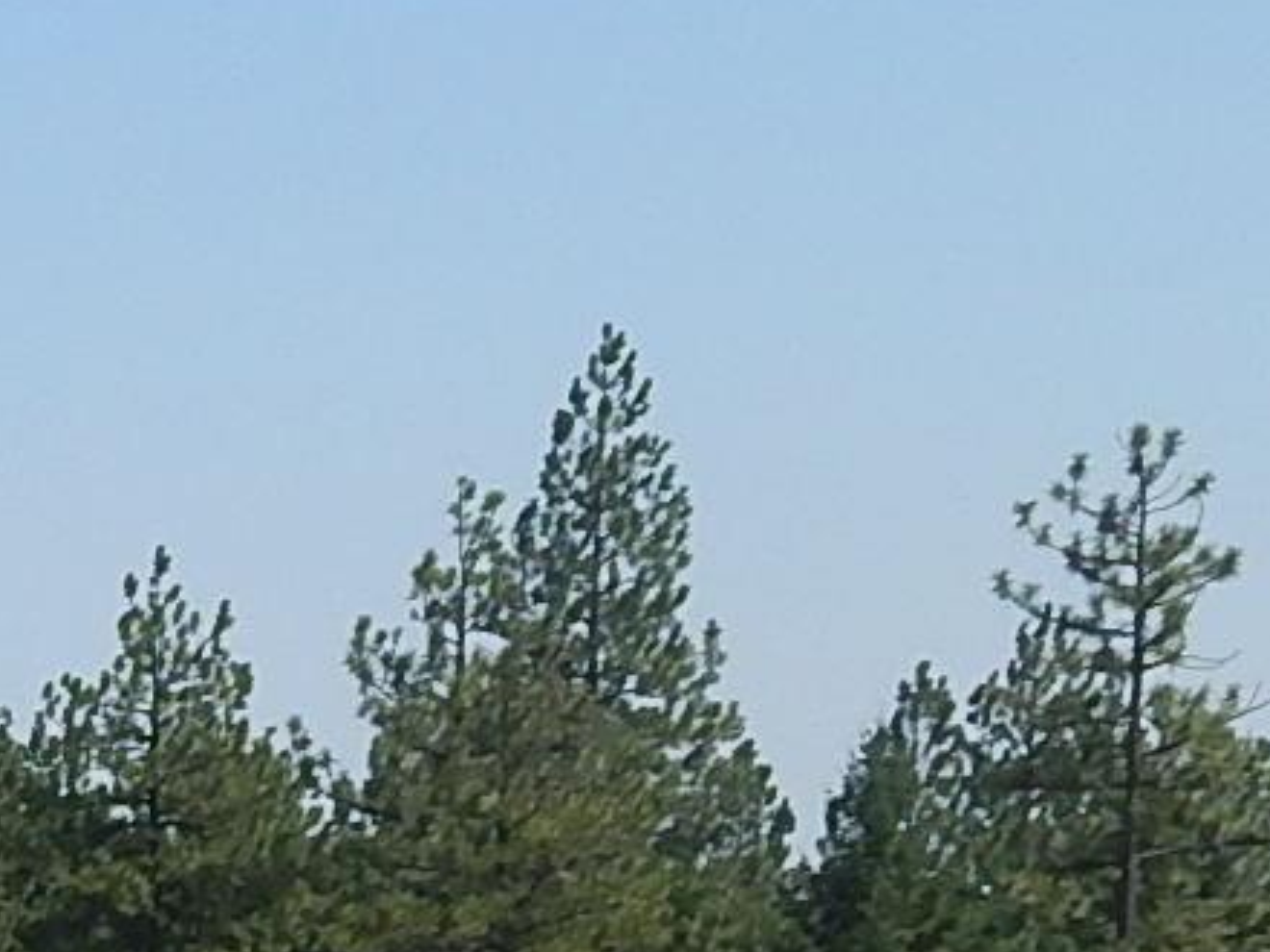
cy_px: 1546
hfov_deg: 11.2
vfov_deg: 9.0
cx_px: -1224
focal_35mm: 160
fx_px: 5870
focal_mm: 5.6
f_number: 6.5
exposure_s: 1/640
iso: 125
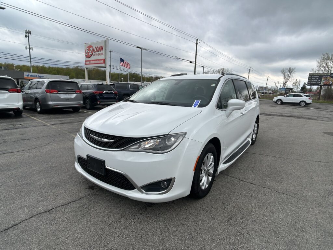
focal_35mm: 26
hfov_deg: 67.3
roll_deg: -2.4
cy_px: 125
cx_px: 166
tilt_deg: -10.1
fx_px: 250
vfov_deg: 53.1
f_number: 1.5
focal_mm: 5.7
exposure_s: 1/2353
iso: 50
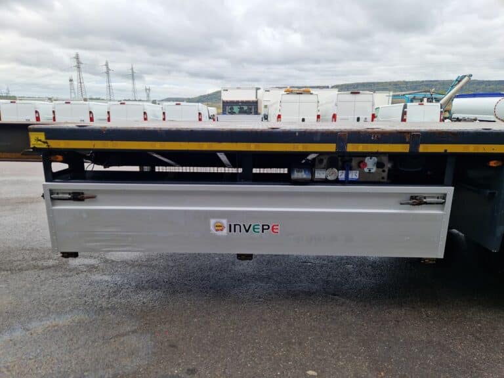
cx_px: 252
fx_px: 335
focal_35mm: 23
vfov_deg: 58.9
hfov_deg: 73.9
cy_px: 189
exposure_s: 1/1473
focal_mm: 5.4
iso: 50
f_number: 1.8
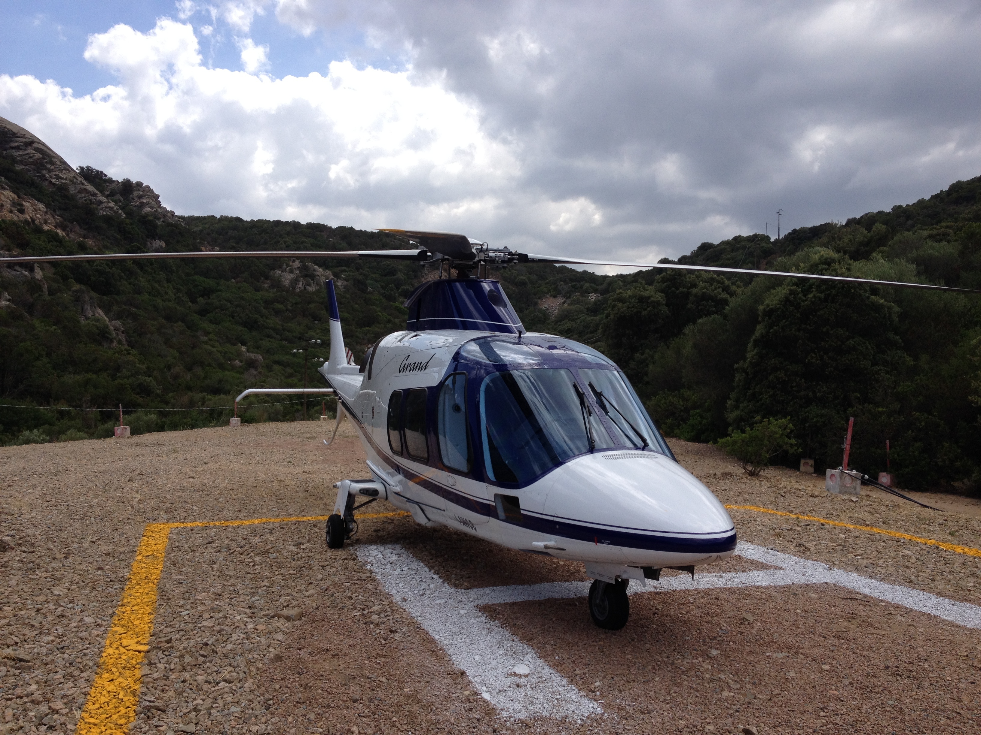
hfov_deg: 52.6
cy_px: 368
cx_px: 490
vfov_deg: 40.7
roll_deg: +0.4
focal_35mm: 35
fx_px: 992
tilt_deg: -0.7
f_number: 2.4
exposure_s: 1/1672
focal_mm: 4.28
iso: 50
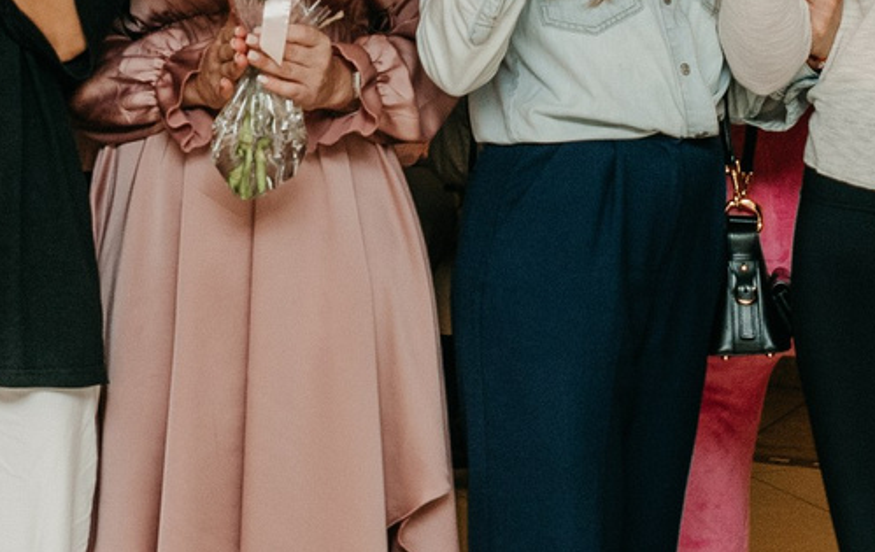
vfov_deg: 9.1
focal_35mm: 145
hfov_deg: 14.3
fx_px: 3468
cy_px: 87
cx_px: 173
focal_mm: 27
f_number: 4
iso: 200
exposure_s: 1/160
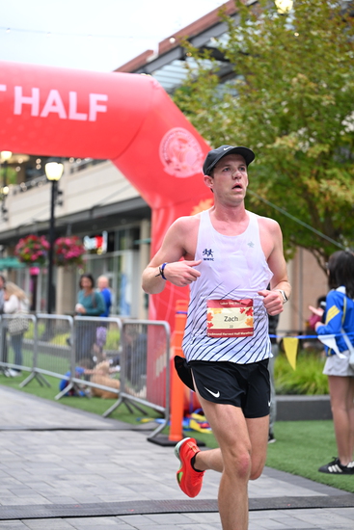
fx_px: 1032
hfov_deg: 19.5
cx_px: 177
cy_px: 265
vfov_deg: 28.8
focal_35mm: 70
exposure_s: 1/800
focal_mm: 70
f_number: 2.8
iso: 1600
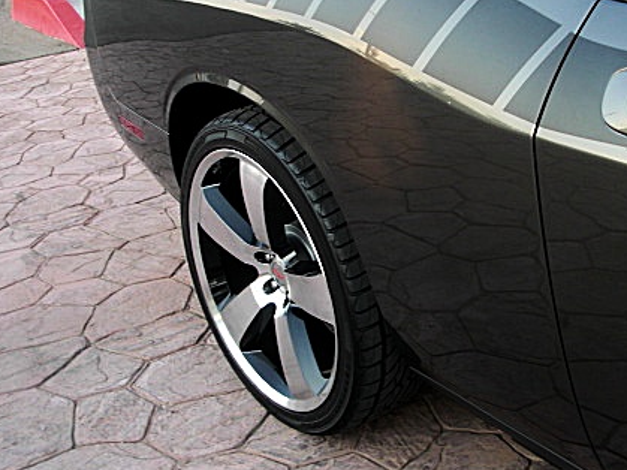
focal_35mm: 55
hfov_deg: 34.7
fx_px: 996
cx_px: 397
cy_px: 189
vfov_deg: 26.5
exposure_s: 1/60
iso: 50
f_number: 2.8
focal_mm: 6.3
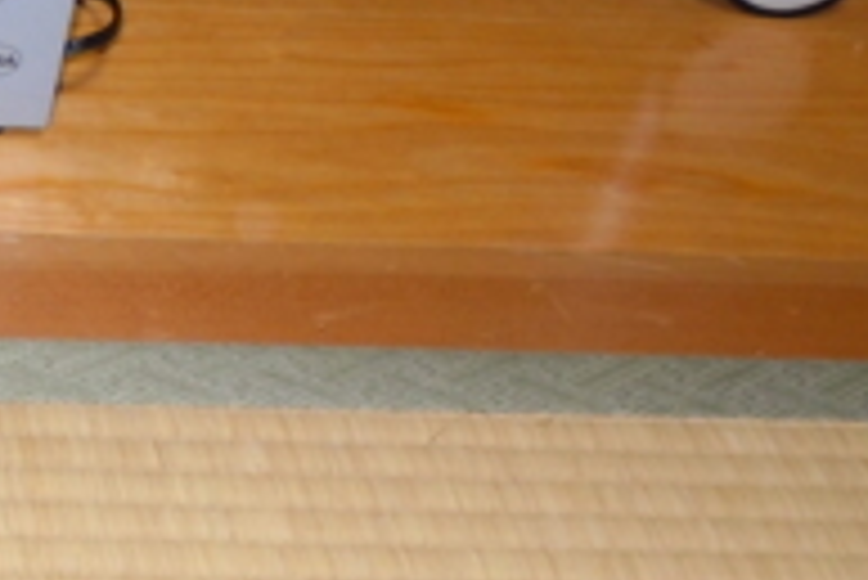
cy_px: 576
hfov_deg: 19.2
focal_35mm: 97
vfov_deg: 13.9
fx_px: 2340
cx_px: -306
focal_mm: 5.4
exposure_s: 1/30
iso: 200
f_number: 3.5
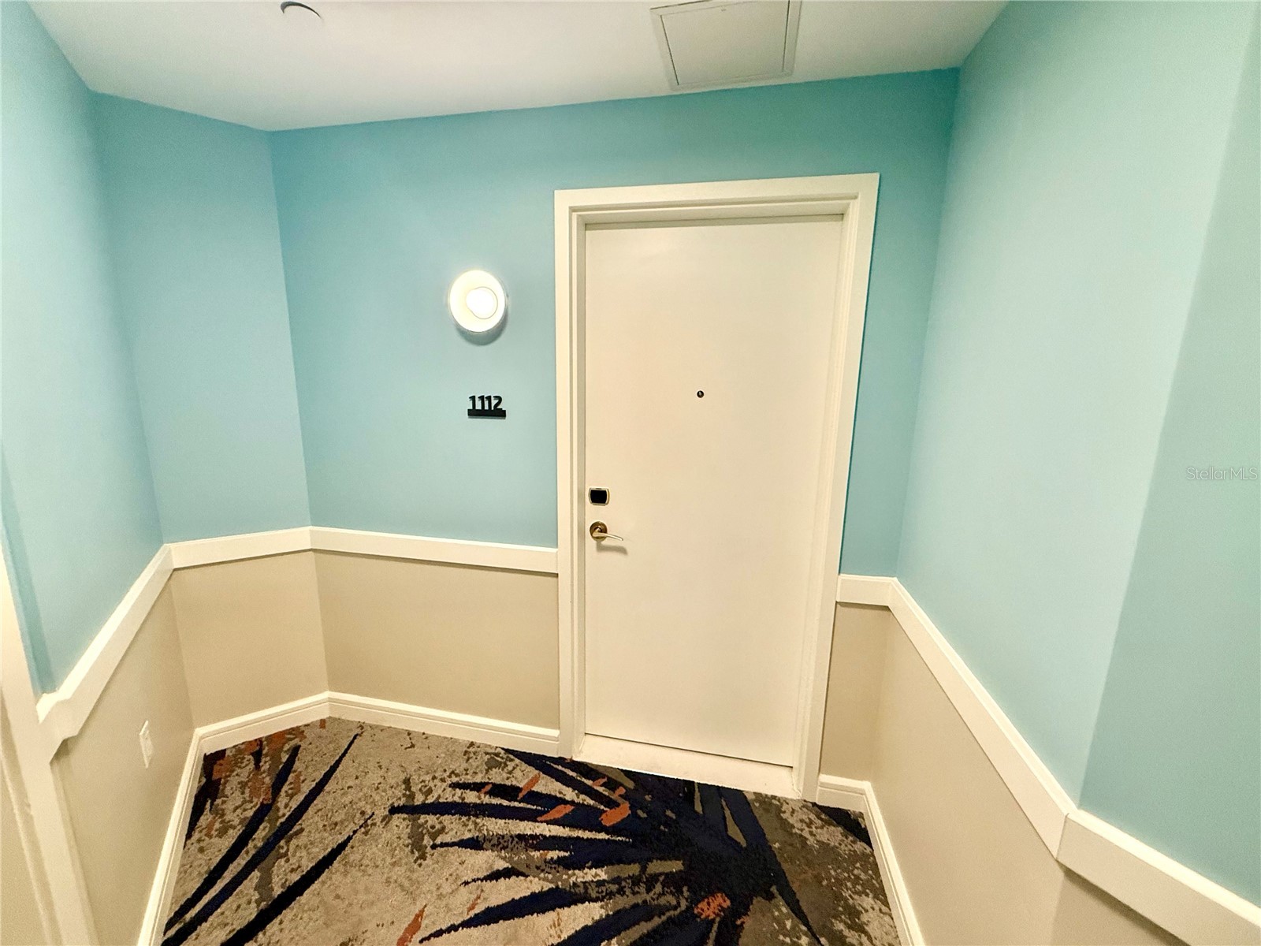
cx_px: 630
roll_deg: -0.4
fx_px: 510
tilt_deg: -9.7
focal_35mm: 14
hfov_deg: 102.1
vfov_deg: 85.7
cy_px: 473
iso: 400
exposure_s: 1/60
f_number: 2.2
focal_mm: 2.22
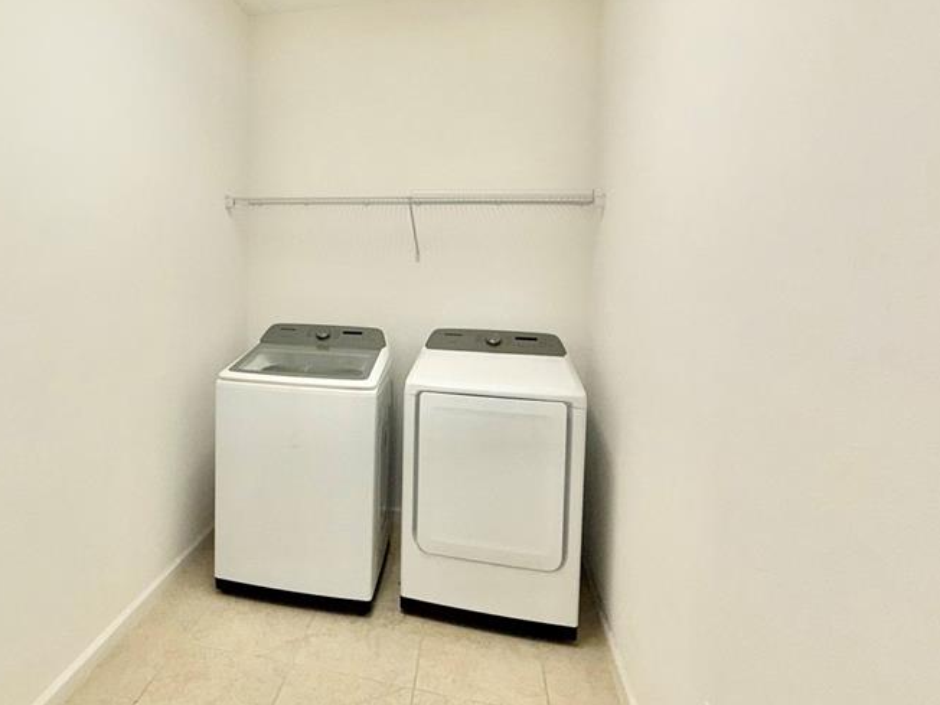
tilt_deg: -4.8
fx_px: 597
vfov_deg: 60.7
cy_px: 291
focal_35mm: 22
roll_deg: -0.4
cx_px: 327
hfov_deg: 74.4
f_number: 2.2
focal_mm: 2.22
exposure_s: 1/101
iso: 50
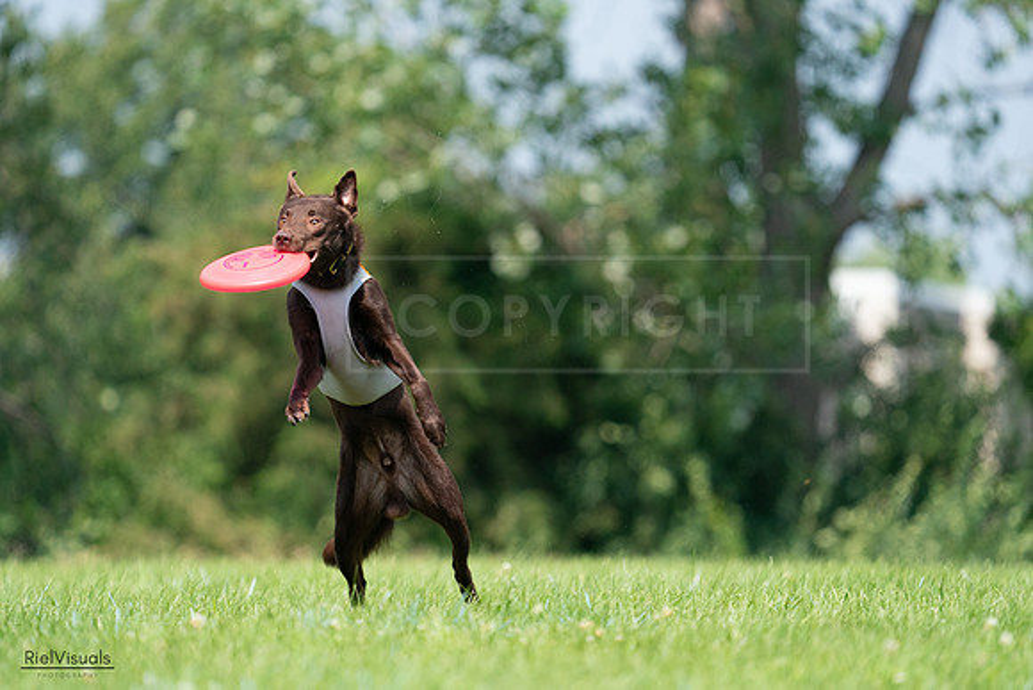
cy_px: 345
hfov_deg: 4.8
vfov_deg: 3.2
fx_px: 12226
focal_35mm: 426
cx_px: 516
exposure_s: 1/4000
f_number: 6.3
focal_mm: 426
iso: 1600
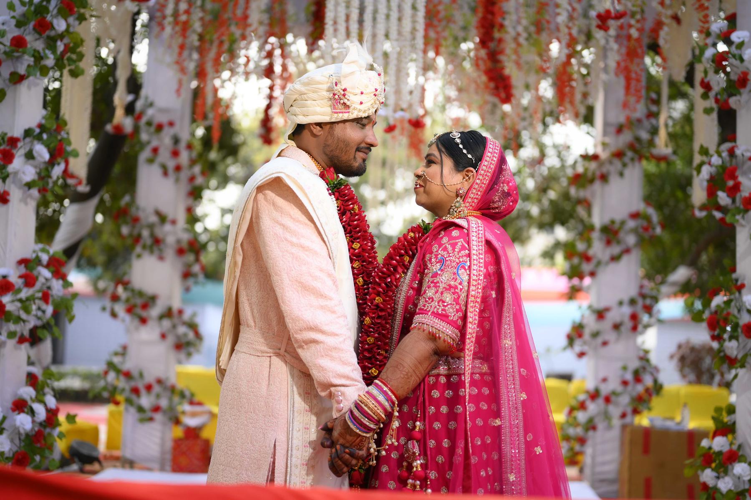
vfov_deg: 27.0
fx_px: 1042
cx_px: 376
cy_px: 250
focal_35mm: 50
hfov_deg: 39.6
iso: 125
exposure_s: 1/400
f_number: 1.8
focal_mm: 50
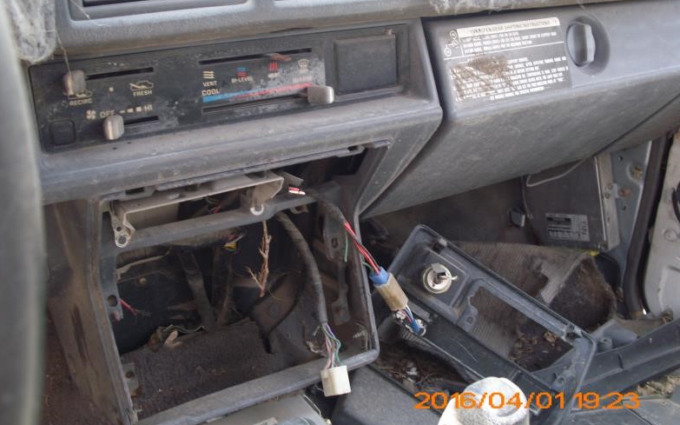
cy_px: 169
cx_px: 340
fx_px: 723
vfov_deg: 32.6
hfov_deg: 50.4
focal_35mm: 39
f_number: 3.1
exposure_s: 1/50
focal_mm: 6.3
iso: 80
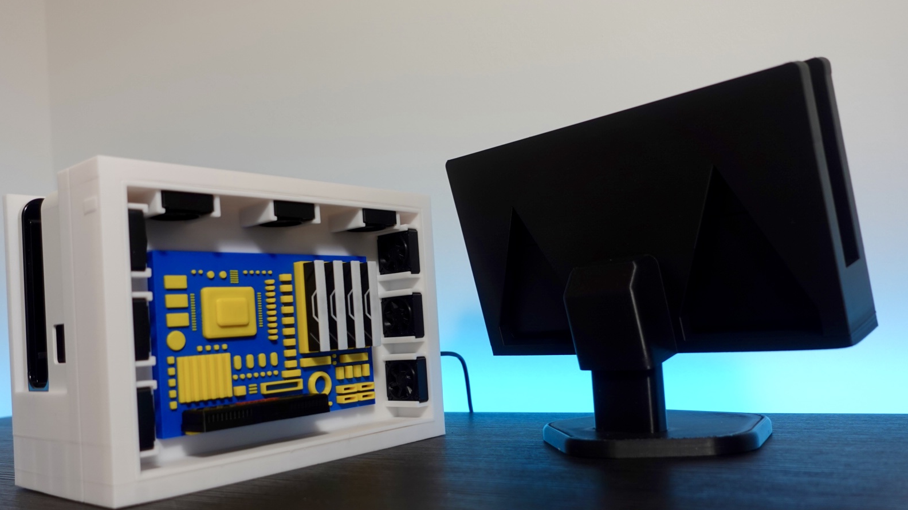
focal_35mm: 31
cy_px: 295
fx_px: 746
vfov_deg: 37.7
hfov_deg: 62.6
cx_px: 450
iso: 125
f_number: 2.8
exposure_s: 1/40
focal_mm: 11.5
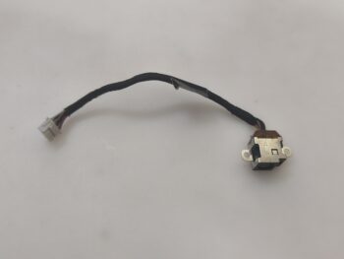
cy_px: 130
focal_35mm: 35
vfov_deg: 40.7
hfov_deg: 52.6
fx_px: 348
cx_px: 172
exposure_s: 1/50
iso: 320
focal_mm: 6.57
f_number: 1.6
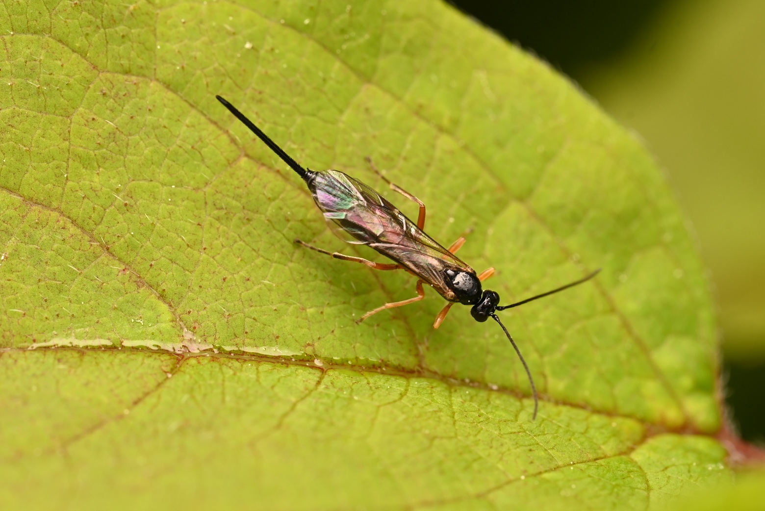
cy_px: 256
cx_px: 382
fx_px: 2232
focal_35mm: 105
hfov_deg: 19.4
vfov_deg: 13.1
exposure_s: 1/200
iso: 160
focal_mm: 105
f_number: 13
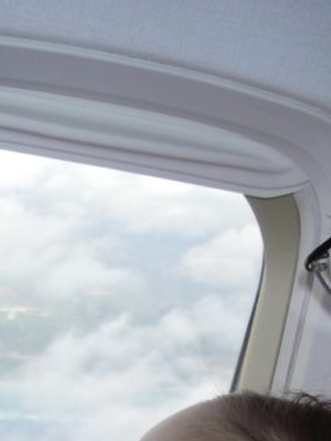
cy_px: 493
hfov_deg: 16.8
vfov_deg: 21.1
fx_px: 1121
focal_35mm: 88
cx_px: 132
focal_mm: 6.3
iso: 64
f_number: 3.3
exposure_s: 1/320
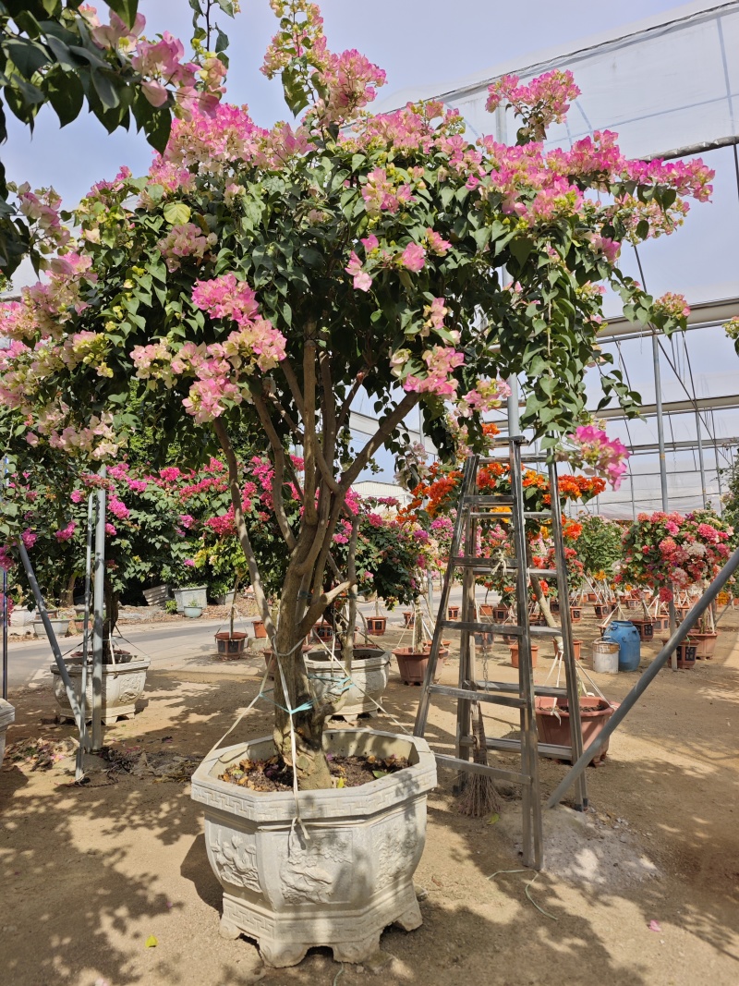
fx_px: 655
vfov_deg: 73.9
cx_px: 370
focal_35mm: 23
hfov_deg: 58.9
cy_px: 493
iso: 50
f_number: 1.6
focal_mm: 6.55
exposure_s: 1/4119
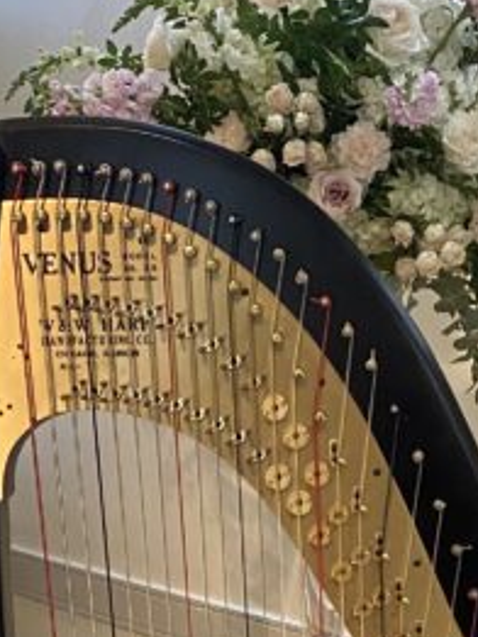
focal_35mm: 102
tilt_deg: -17.4
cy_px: 905
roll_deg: +0.4
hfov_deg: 14.5
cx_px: 215
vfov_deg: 17.6
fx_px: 1876
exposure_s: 1/60
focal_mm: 4.25
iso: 250
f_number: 1.8
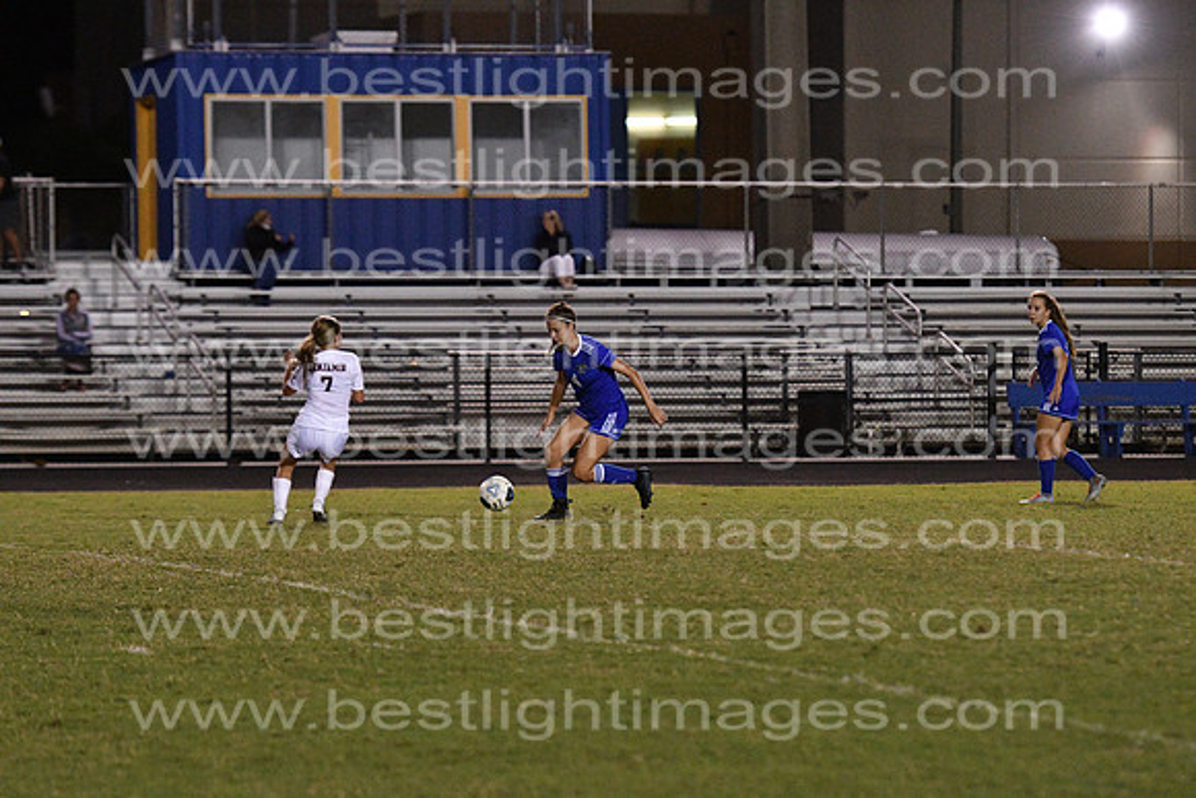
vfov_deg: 6.8
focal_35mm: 202
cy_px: 399
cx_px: 598
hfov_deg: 10.2
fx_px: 6729
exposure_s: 1/800
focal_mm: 135
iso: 8000
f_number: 4
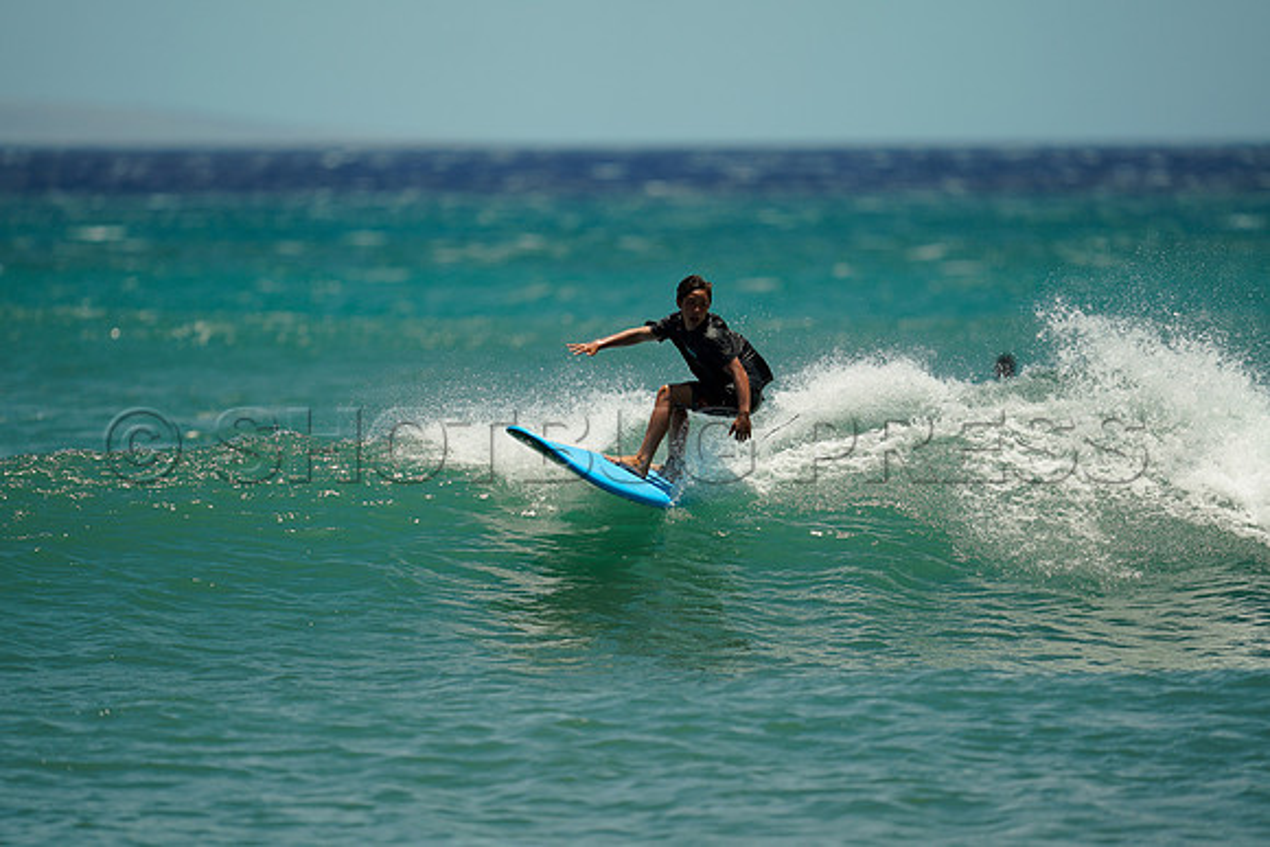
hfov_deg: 5.2
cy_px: 424
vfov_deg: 3.4
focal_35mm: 400
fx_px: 14114
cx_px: 635
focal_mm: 400
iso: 125
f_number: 2.8
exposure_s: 1/1600
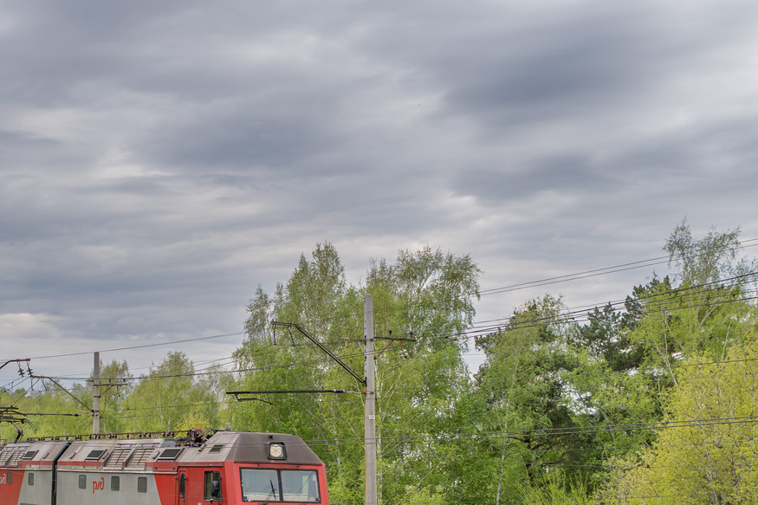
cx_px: 113
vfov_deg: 22.5
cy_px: 353
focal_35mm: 60
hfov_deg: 32.2
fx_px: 1263
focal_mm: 35
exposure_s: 1/500
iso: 200
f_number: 6.3
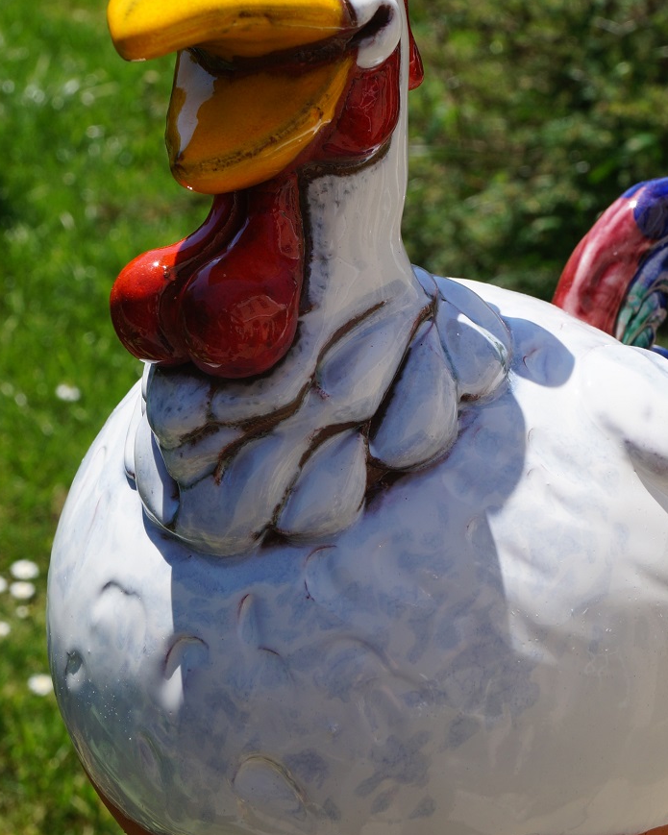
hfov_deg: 21.0
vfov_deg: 26.0
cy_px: 362
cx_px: 391
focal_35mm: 73
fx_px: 1804
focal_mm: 30
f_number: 11
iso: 100
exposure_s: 1/125
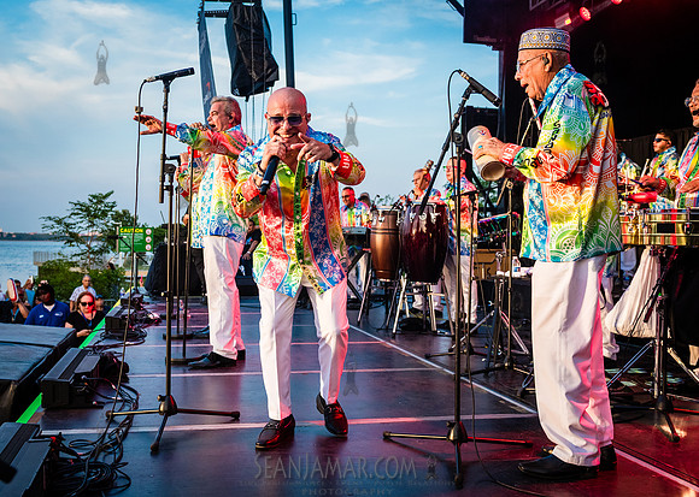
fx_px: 700
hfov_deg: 52.9
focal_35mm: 35
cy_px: 236
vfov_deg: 39.1
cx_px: 307
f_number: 4
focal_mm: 31
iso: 2000
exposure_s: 1/640
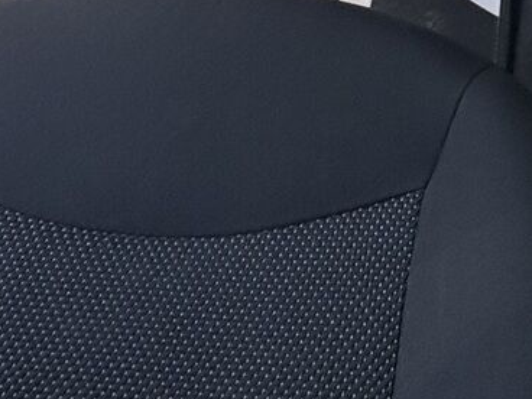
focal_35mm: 65
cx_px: 556
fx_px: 999
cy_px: -356
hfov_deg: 27.7
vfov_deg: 17.5
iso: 100
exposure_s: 1/127
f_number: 2.2
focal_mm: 2.22
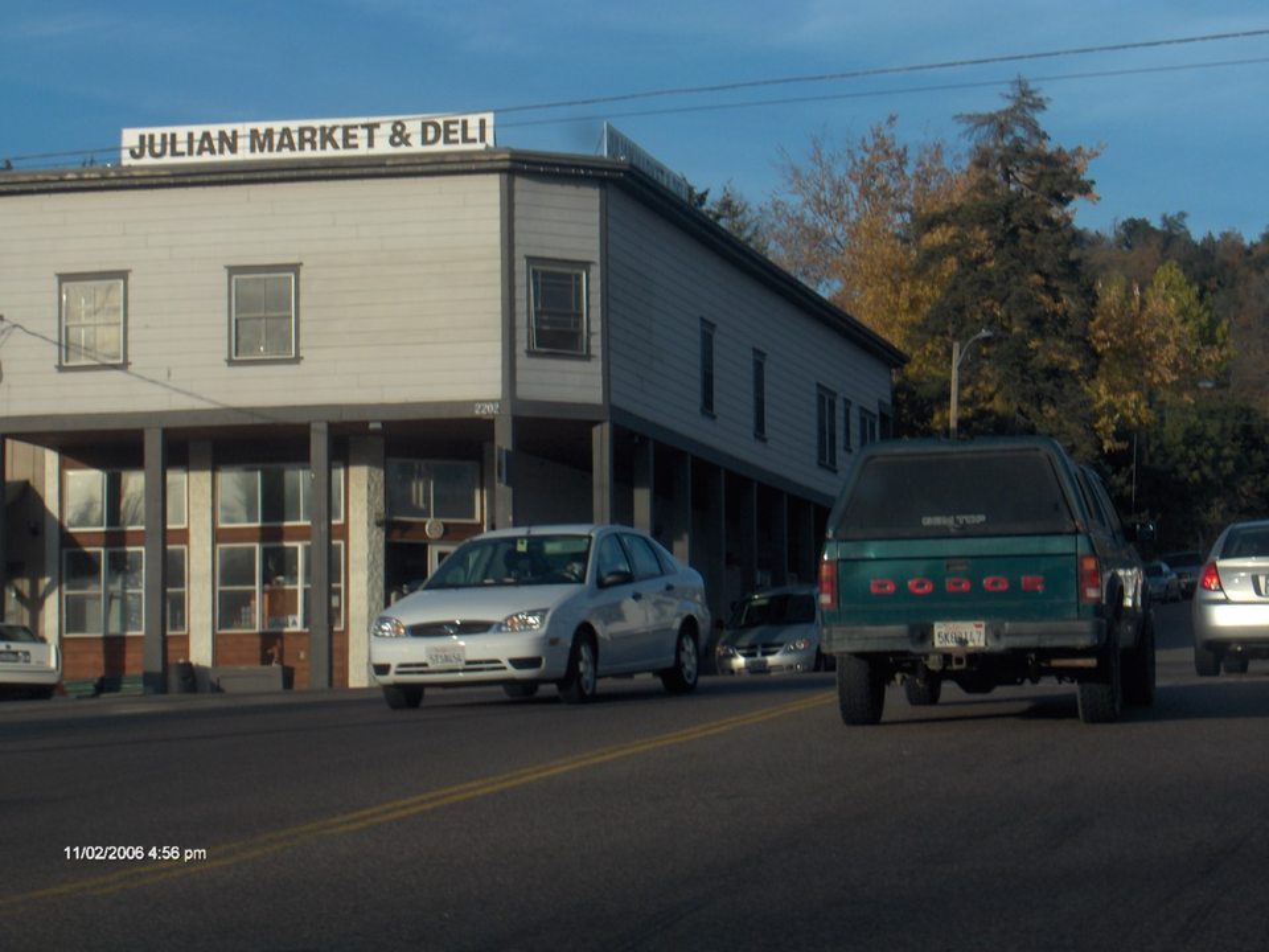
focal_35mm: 101
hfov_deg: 19.4
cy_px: 476
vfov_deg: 14.6
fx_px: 3703
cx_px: 634
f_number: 4.4
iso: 100
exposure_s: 1/249
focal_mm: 20.8
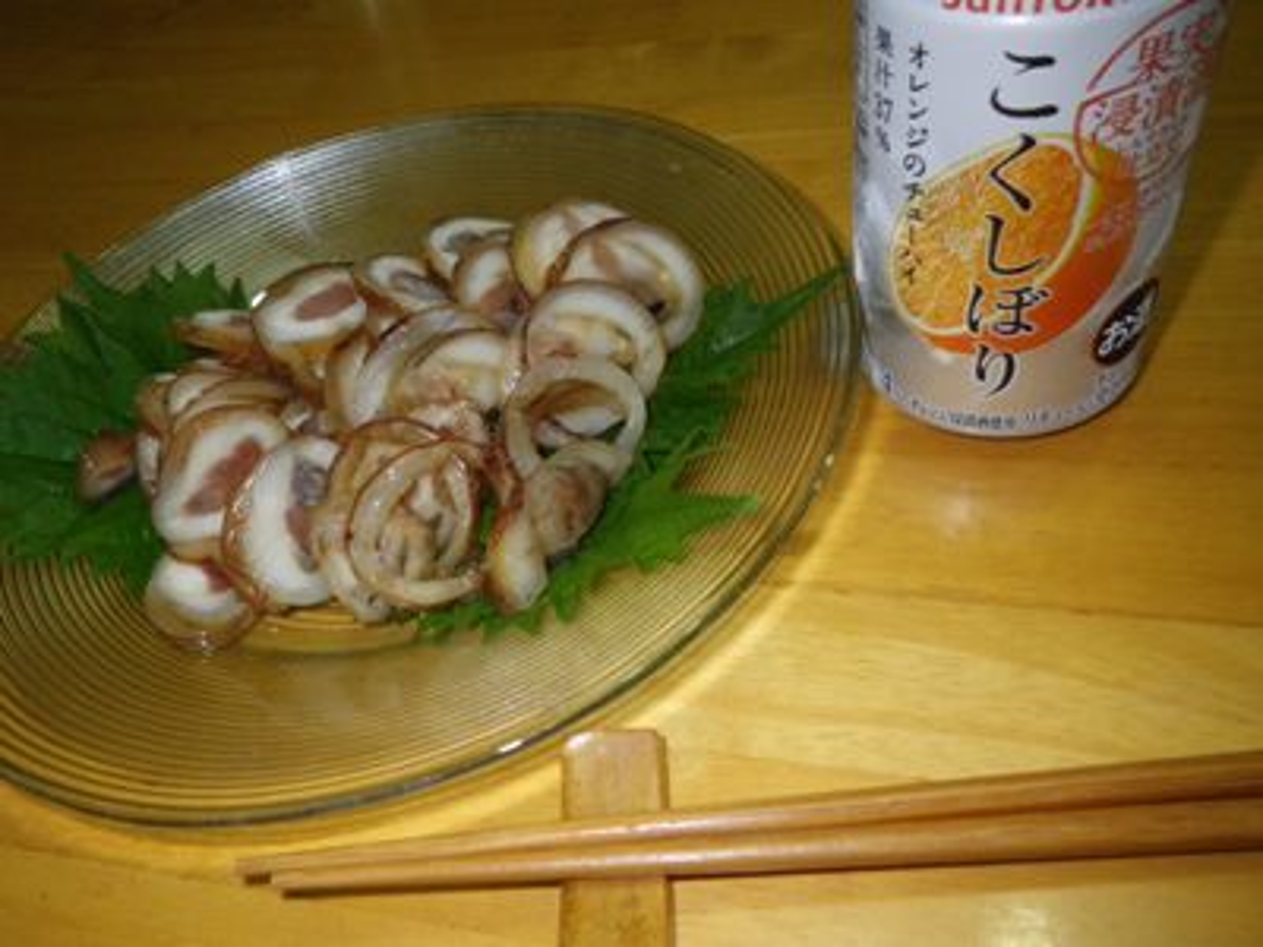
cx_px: 632
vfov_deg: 49.7
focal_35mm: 28
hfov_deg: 63.4
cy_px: 474
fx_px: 1022
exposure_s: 1/50
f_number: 3.5
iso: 250
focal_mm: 5
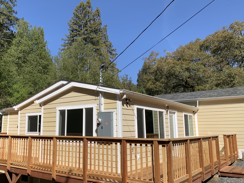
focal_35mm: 32
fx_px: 226
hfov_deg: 56.5
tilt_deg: +9.8
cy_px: 91
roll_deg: -1.6
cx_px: 101
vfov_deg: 44.2
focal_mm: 4.25
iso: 25
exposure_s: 1/2545
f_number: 1.8
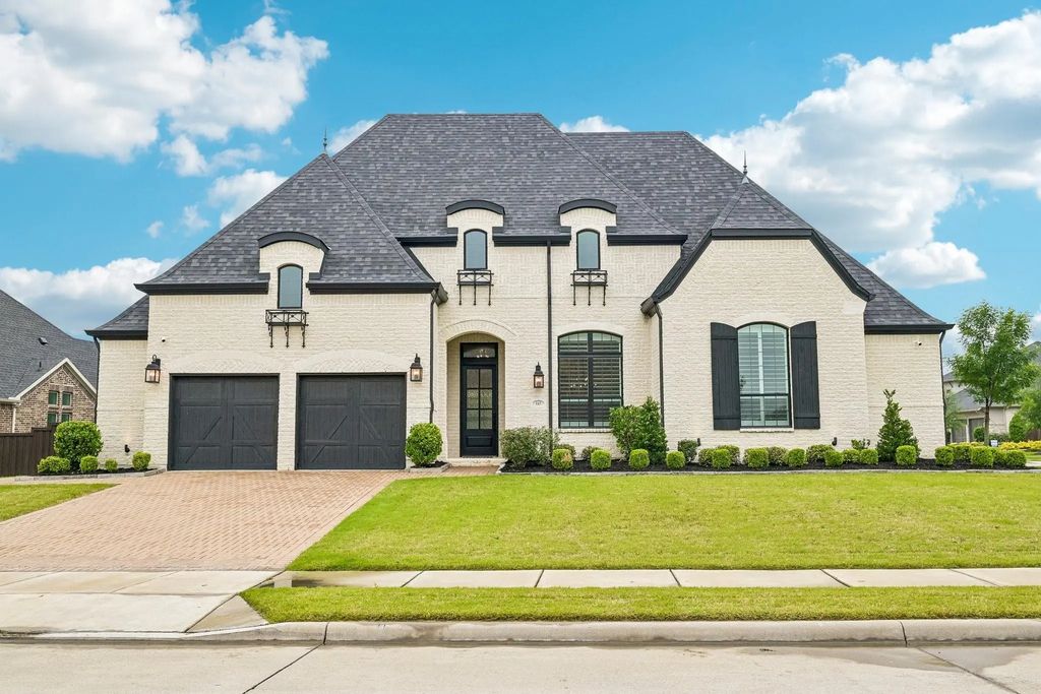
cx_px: 520
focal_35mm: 30
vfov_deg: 43.6
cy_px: 347
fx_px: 868
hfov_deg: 61.9
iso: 400
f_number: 8
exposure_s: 1/800
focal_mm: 30
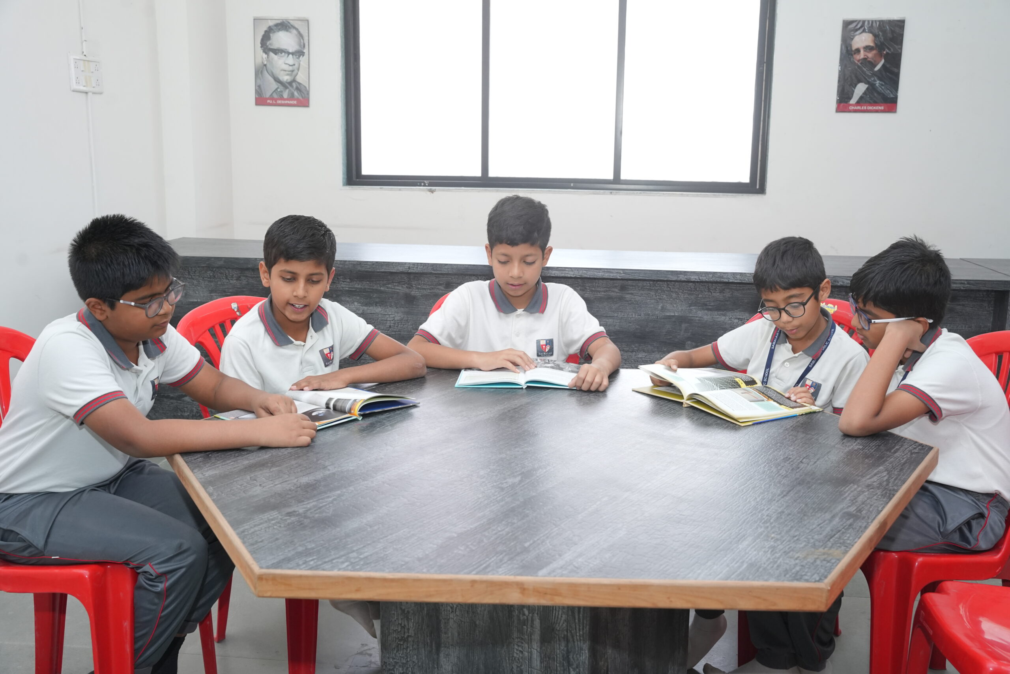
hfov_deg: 51.5
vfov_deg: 35.7
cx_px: 505
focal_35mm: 37
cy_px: 337
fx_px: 1046
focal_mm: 37.3
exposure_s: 1/125
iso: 1600
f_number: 6.3
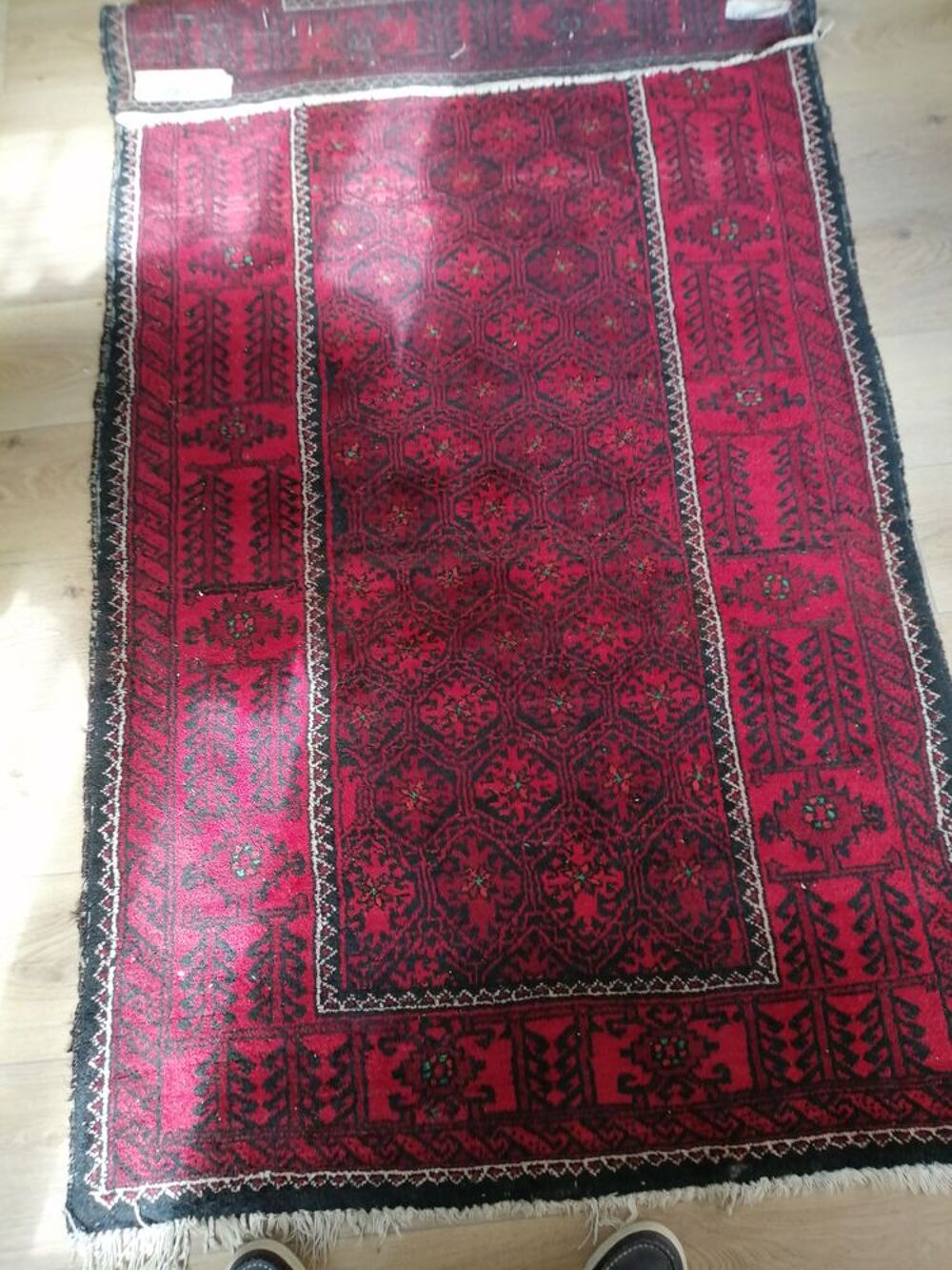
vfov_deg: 67.3
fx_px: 953
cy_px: 635
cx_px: 476
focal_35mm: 26
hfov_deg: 53.1
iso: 80
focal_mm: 3.62
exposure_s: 1/60
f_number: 1.8
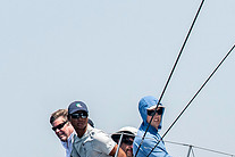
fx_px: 9810
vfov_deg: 0.9
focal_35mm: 1503
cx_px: 256
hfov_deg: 1.4
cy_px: 188
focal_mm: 300
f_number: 5.6
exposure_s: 1/1600
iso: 320
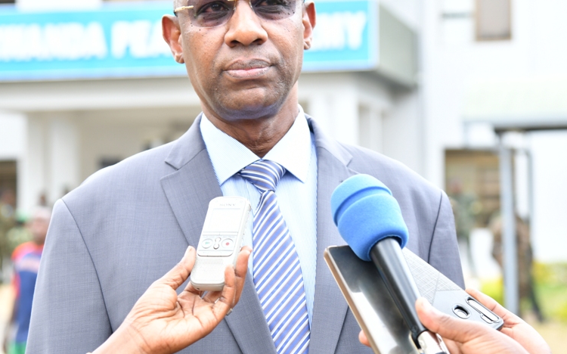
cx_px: 319
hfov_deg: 20.4
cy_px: 108
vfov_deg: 12.8
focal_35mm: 102
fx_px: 1575
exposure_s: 1/125
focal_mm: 75
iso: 320
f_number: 4.5
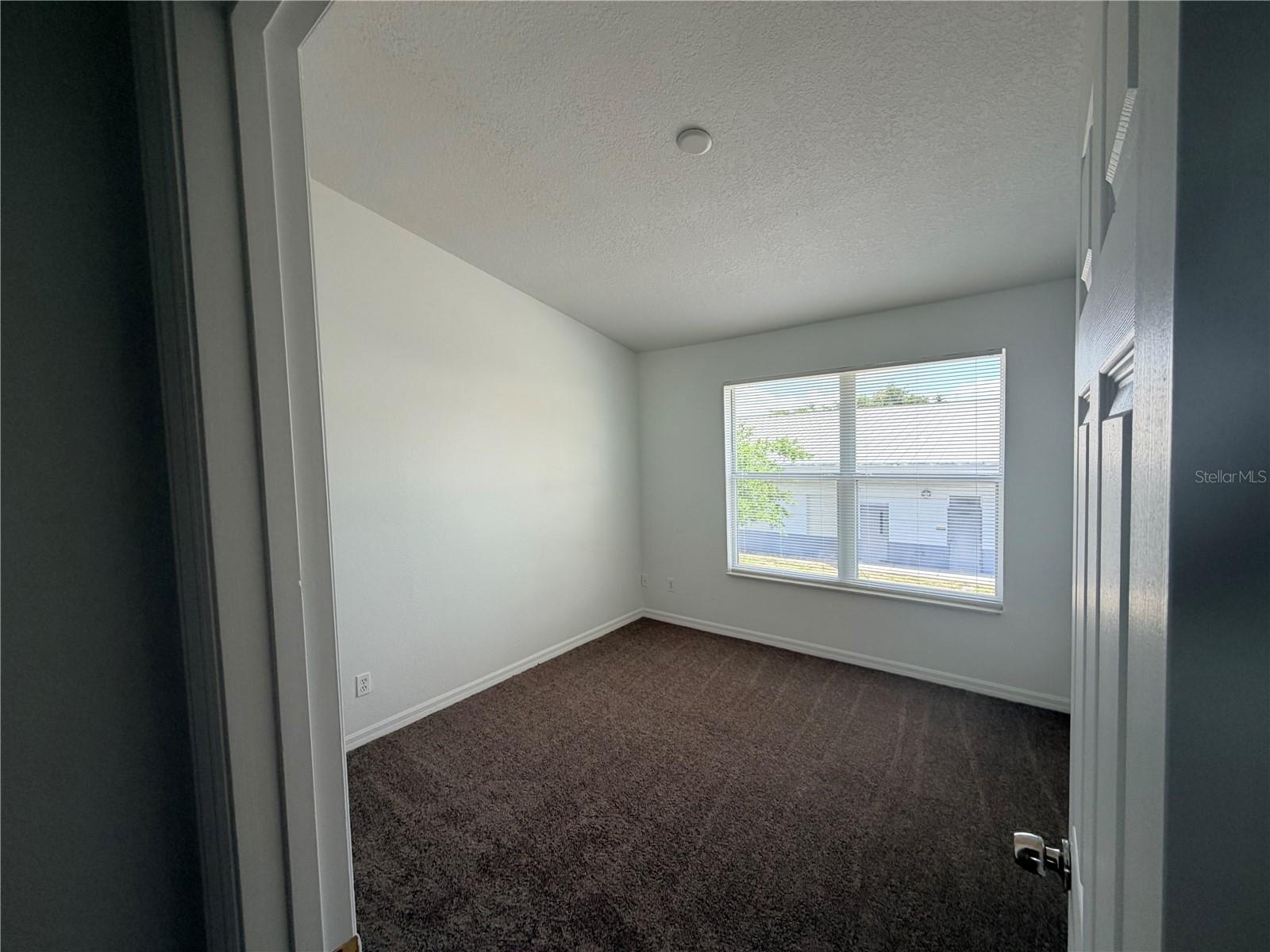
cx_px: 635
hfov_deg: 102.1
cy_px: 476
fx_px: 514
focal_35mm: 14
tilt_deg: -2.6
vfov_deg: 85.7
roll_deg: +1.6
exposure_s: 1/121
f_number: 2.2
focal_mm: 2.22
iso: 64
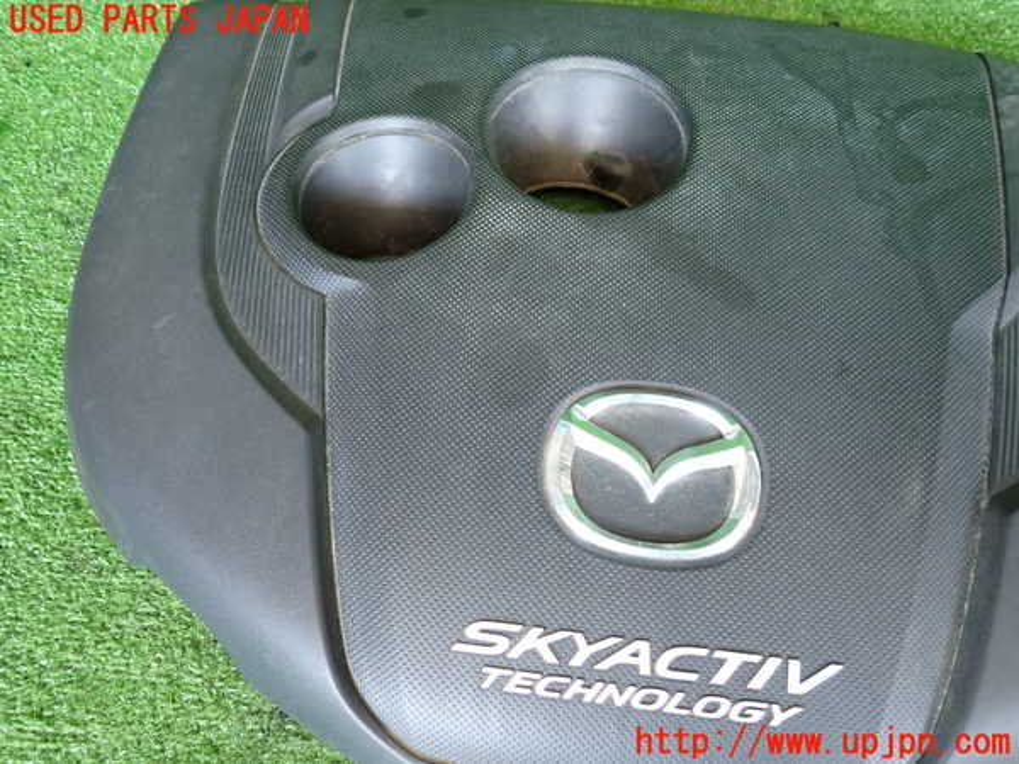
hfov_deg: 69.4
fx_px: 736
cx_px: 510
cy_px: 382
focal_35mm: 25
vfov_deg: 54.9
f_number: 2
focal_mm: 4.5
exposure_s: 1/30
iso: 200
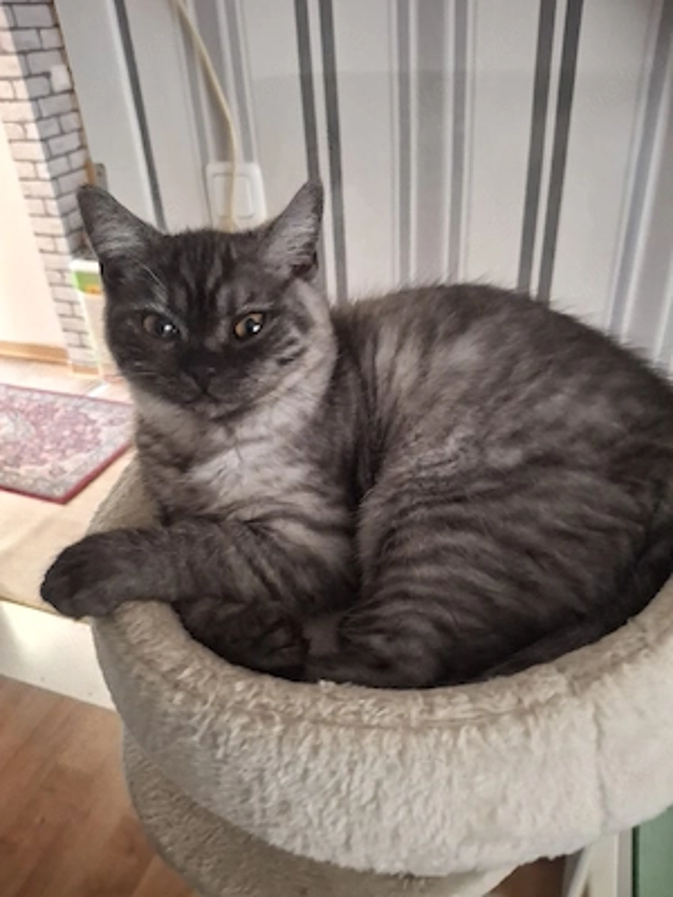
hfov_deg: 54.9
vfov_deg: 69.4
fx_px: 648
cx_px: 336
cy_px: 448
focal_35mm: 25
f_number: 1.8
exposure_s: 1/11
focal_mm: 4.69
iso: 1000
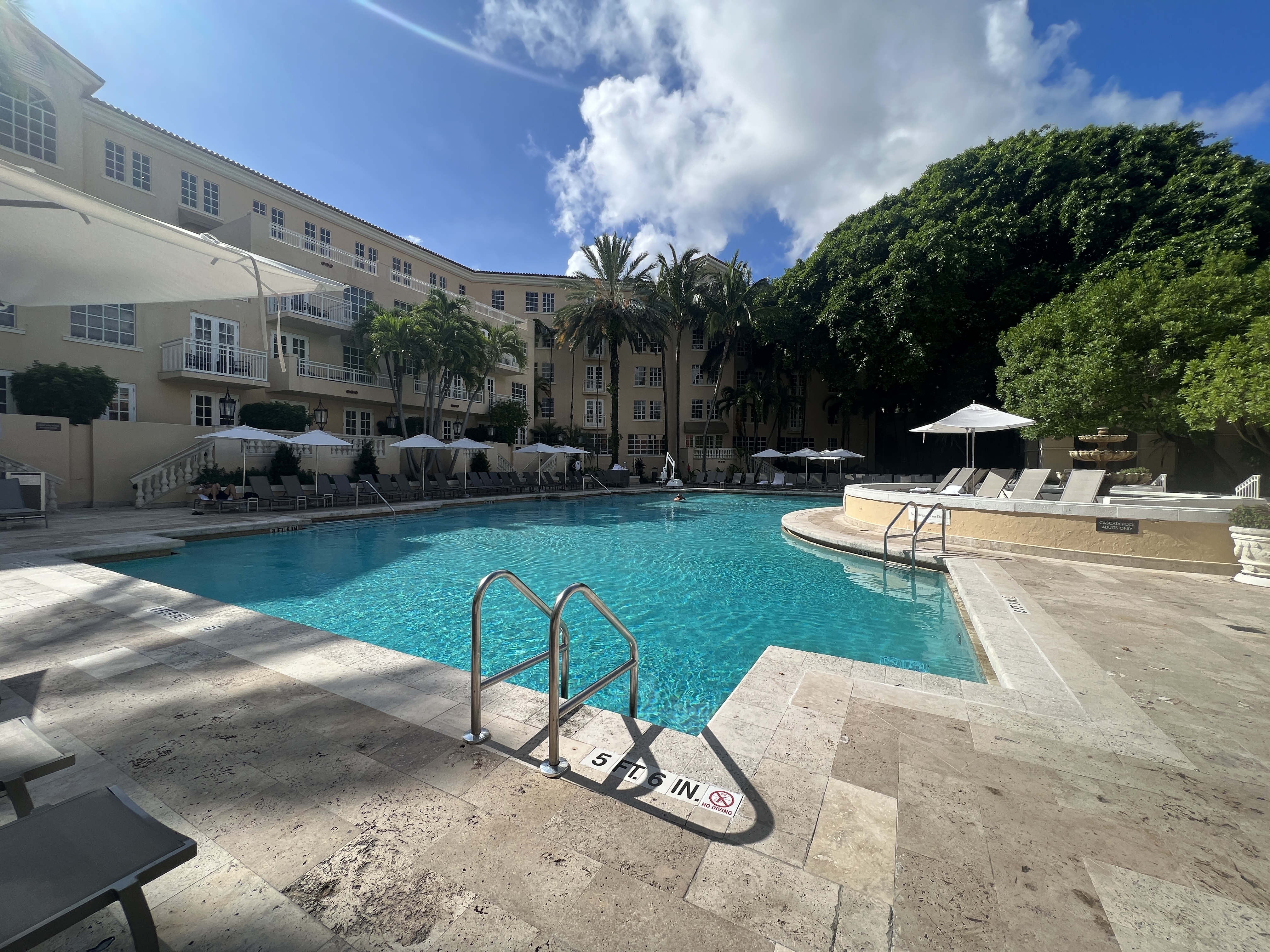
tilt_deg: -1.3
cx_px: 635
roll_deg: -0.2
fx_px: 477
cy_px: 476
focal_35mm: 13
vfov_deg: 89.9
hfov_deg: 106.2
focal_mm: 1.57
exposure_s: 1/1553
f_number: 1.8
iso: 32
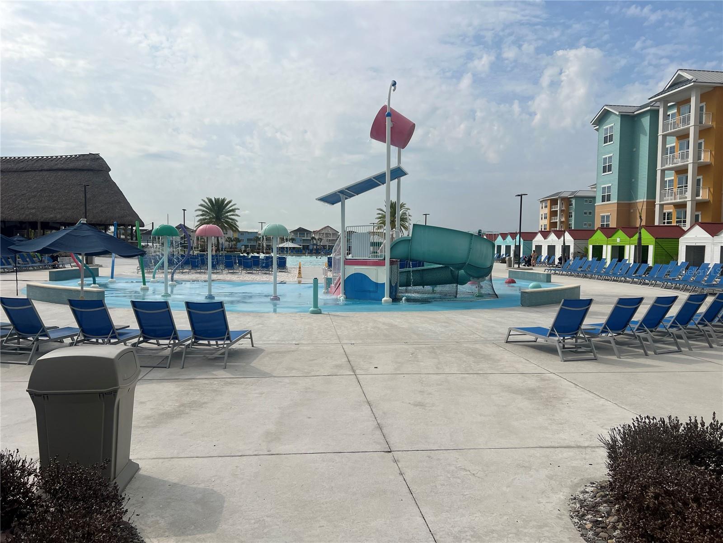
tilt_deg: -2.9
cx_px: 362
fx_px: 543
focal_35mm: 26
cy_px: 272
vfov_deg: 53.1
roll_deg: -0.2
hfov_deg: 67.3
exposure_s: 1/12658
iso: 50
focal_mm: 5.7
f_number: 1.5
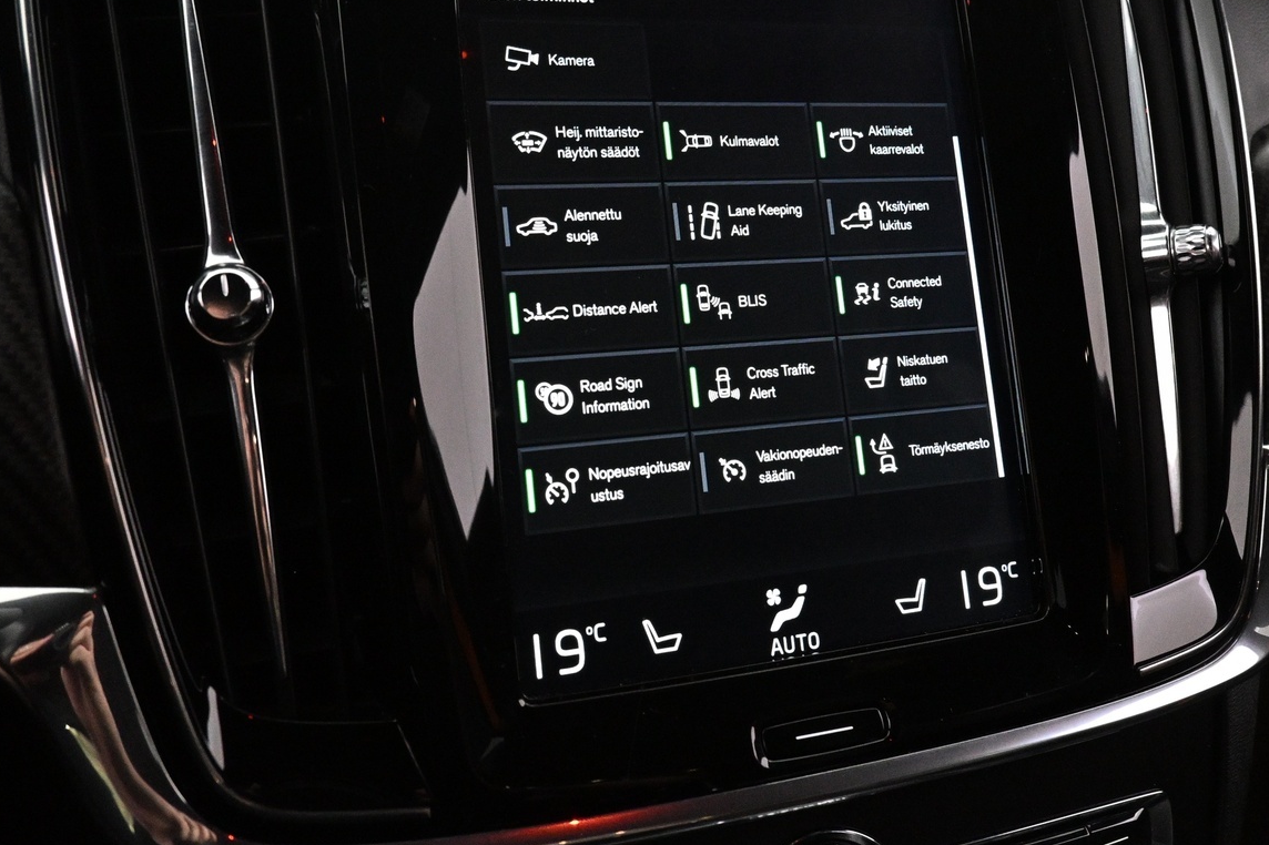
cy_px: 329
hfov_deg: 55.8
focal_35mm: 34
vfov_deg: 38.7
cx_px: 682
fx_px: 1198
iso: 4000
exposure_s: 1/30
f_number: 5.6
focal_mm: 16
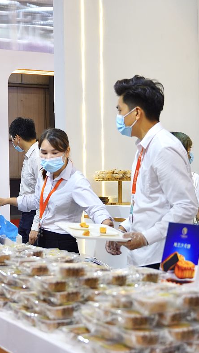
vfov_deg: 35.4
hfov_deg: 20.0
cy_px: 178
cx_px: 22
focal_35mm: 59
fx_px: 553
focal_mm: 37
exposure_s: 1/160
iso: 400
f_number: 2.8
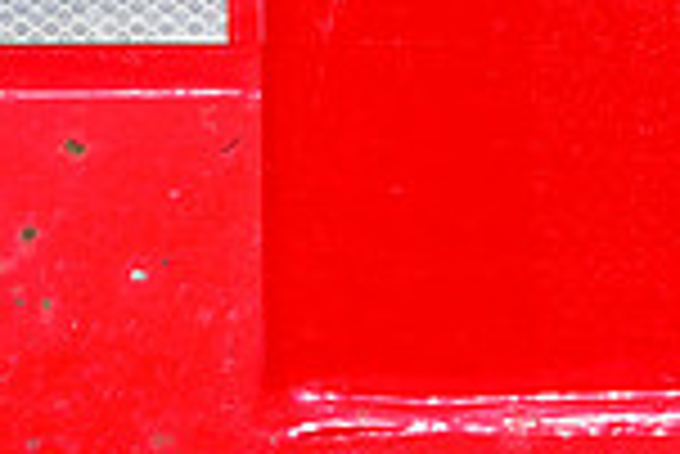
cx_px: 784
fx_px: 5218
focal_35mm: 276
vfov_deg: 5.0
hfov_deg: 7.4
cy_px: 146
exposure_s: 1/500
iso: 200
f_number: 11
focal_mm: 48
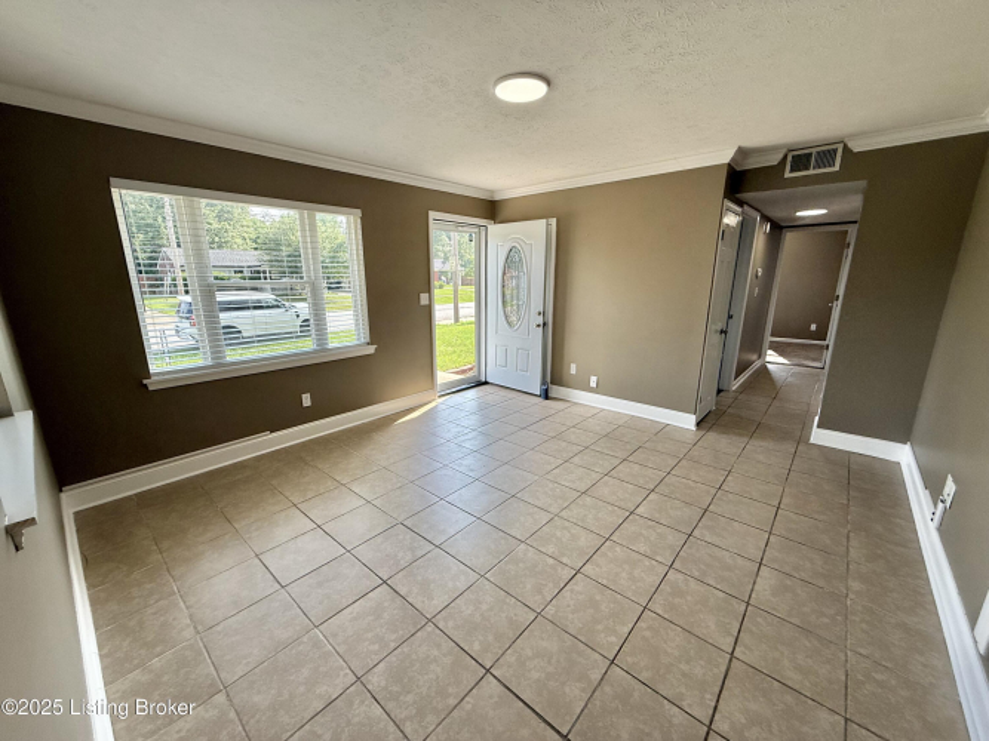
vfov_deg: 85.7
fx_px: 400
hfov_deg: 102.1
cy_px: 370
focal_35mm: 14
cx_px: 494
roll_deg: +0.3
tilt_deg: -12.6
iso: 64
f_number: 2.2
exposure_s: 1/258
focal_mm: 2.22
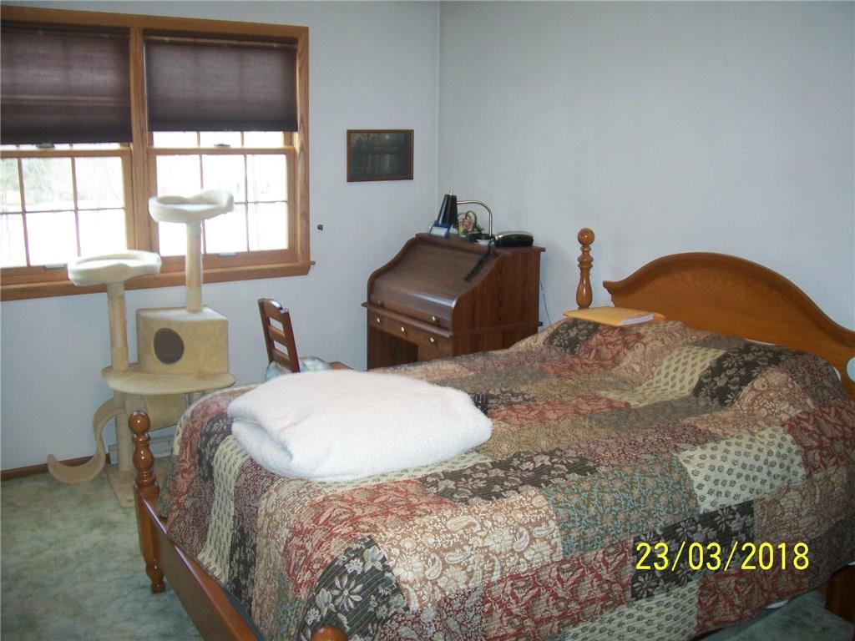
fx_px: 840
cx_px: 428
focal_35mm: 34
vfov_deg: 41.8
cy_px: 320
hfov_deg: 54.0
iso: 160
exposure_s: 1/60
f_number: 2.7
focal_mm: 5.6
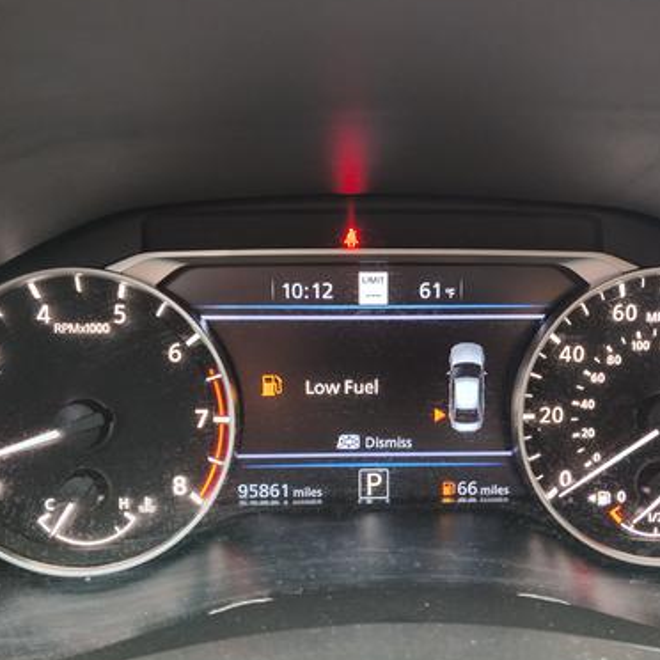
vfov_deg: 47.1
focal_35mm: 35
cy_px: 371
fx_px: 755
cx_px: 360
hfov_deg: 47.2
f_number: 1.88
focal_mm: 5.56
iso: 522
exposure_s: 1/60
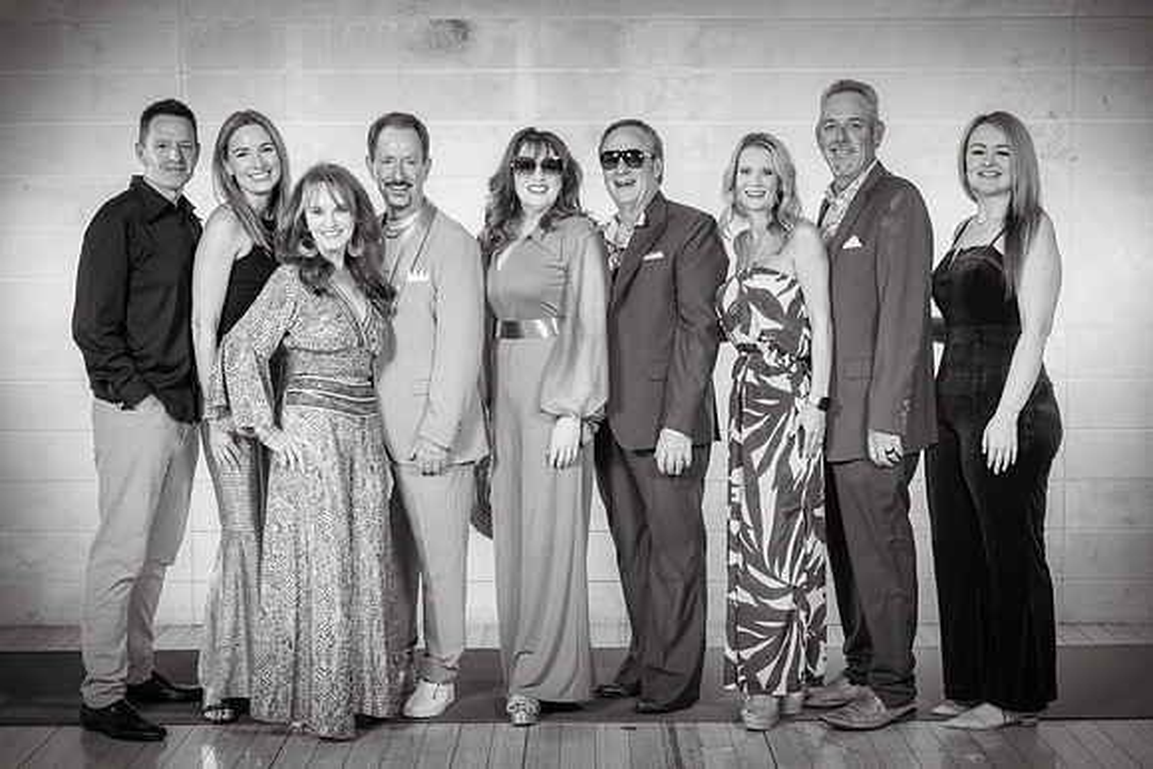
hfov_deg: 36.3
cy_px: 400
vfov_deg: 24.7
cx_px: 563
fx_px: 1757
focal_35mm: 55
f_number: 5
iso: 100
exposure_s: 1/250
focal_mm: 50
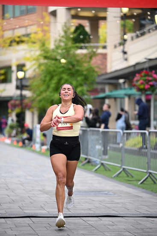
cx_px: 78
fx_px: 784
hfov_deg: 11.4
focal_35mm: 120
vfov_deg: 17.1
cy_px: 118
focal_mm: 120
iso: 1000
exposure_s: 1/1600
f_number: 2.8
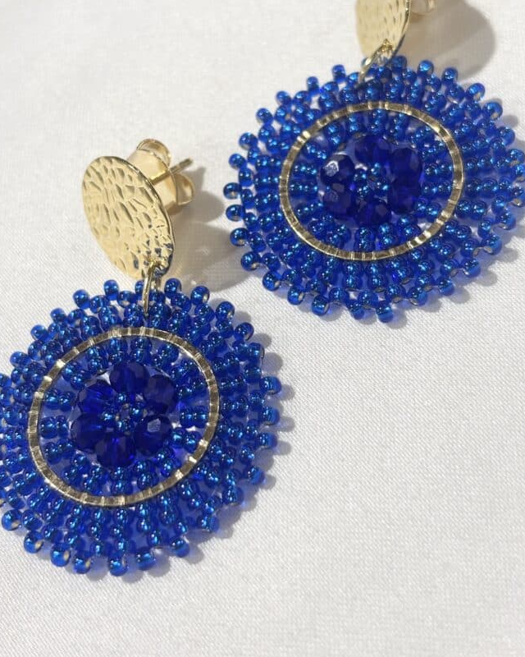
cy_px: 287
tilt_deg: -51.6
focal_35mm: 65
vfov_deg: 29.1
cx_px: 281
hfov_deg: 23.5
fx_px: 1262
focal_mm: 5.96
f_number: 1.6
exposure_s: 1/204
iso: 32
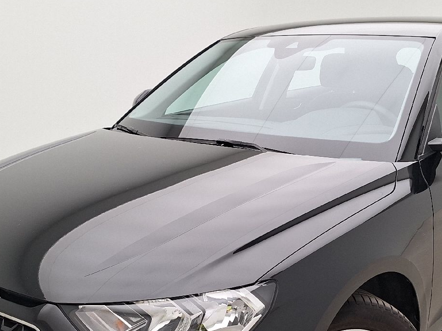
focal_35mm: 48
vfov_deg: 30.1
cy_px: 209
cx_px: 263
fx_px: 613
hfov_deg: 39.5
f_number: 1.8
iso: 50
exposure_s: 1/100
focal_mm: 5.54
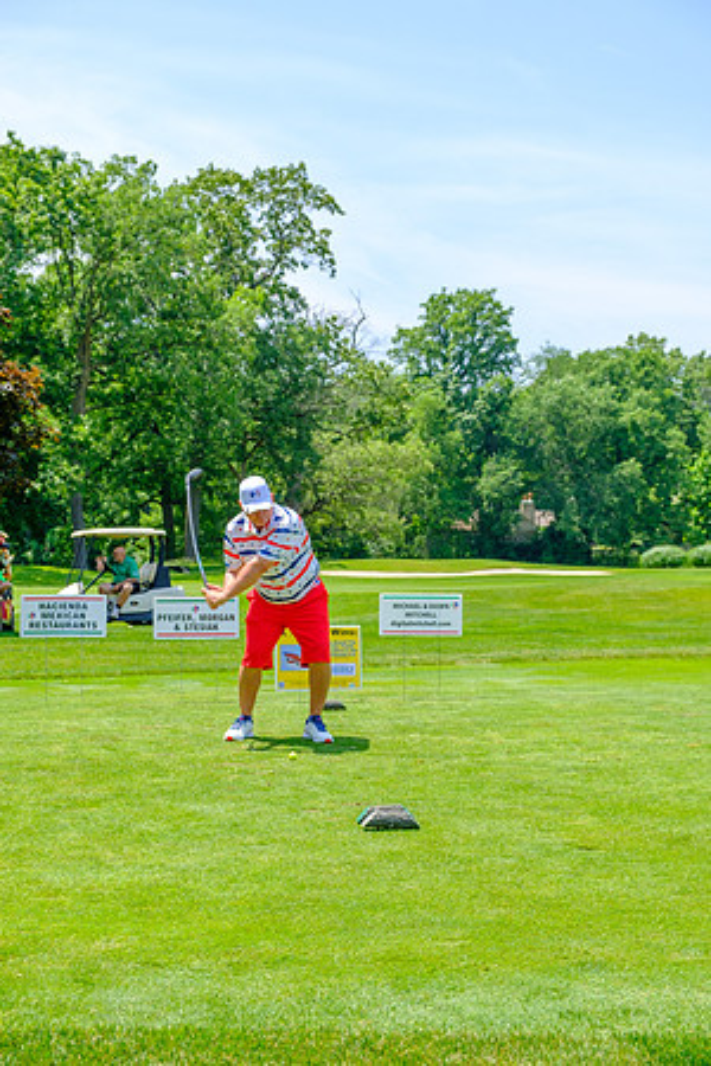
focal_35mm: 54
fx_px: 1600
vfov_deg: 36.9
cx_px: 356
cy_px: 533
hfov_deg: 25.1
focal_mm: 35.8
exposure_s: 1/500
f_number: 5
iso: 200
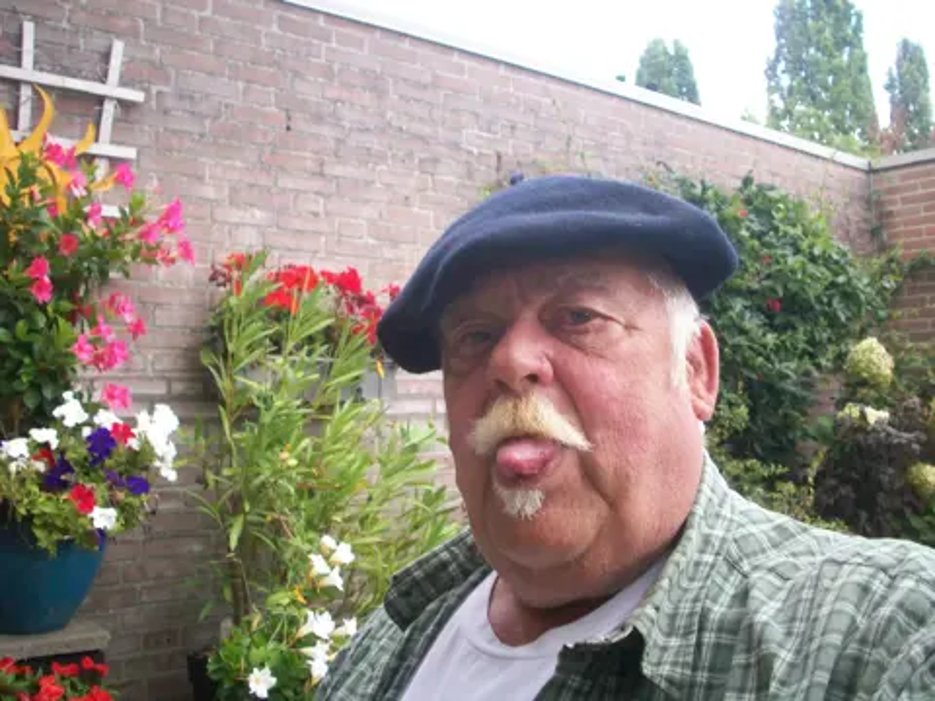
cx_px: 468
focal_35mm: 37
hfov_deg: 50.1
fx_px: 999
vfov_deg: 38.7
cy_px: 350
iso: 160
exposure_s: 1/75.5
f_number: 2.8
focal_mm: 6.2
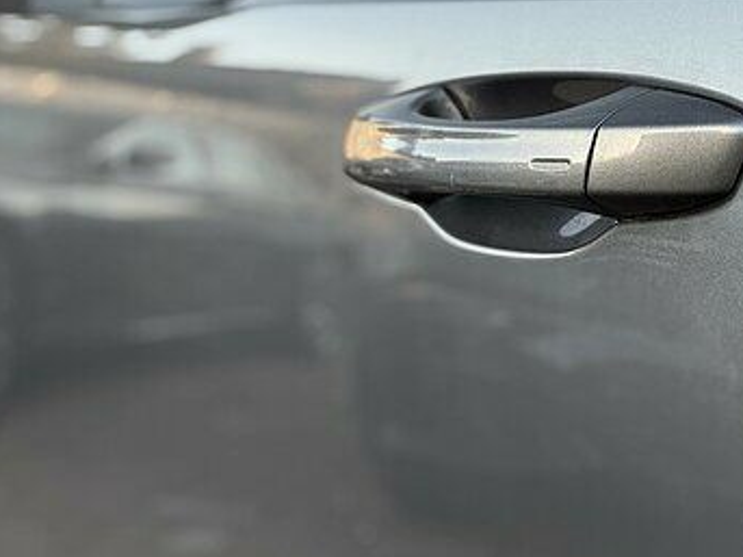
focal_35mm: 123
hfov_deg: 16.0
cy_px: 154
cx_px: 503
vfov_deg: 12.0
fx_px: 2639
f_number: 2.8
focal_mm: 9
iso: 160
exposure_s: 1/99
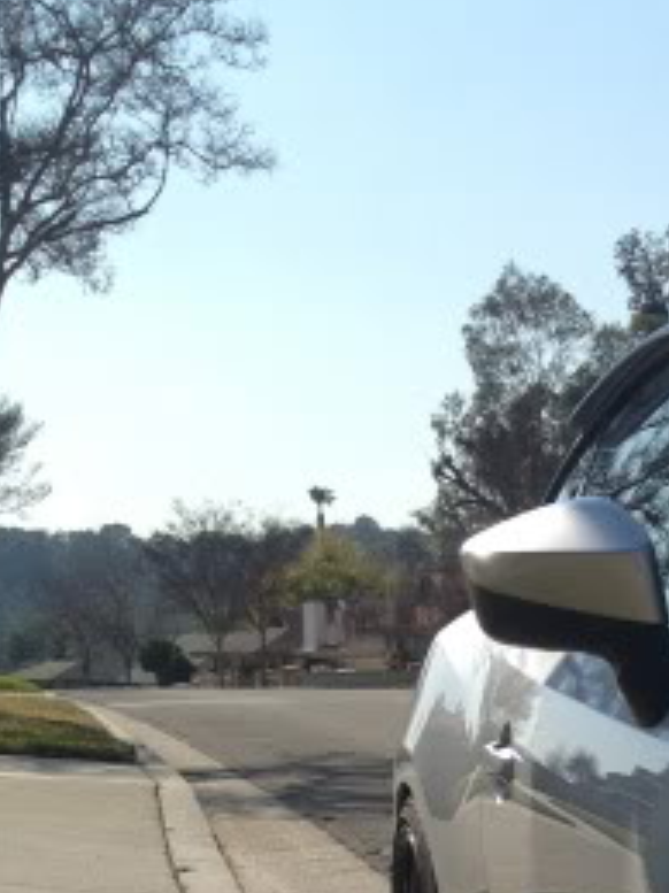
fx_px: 2785
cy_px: 1324
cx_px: 838
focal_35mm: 108
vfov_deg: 16.6
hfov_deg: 13.3
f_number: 2.4
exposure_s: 1/2404
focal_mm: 4.3
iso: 50
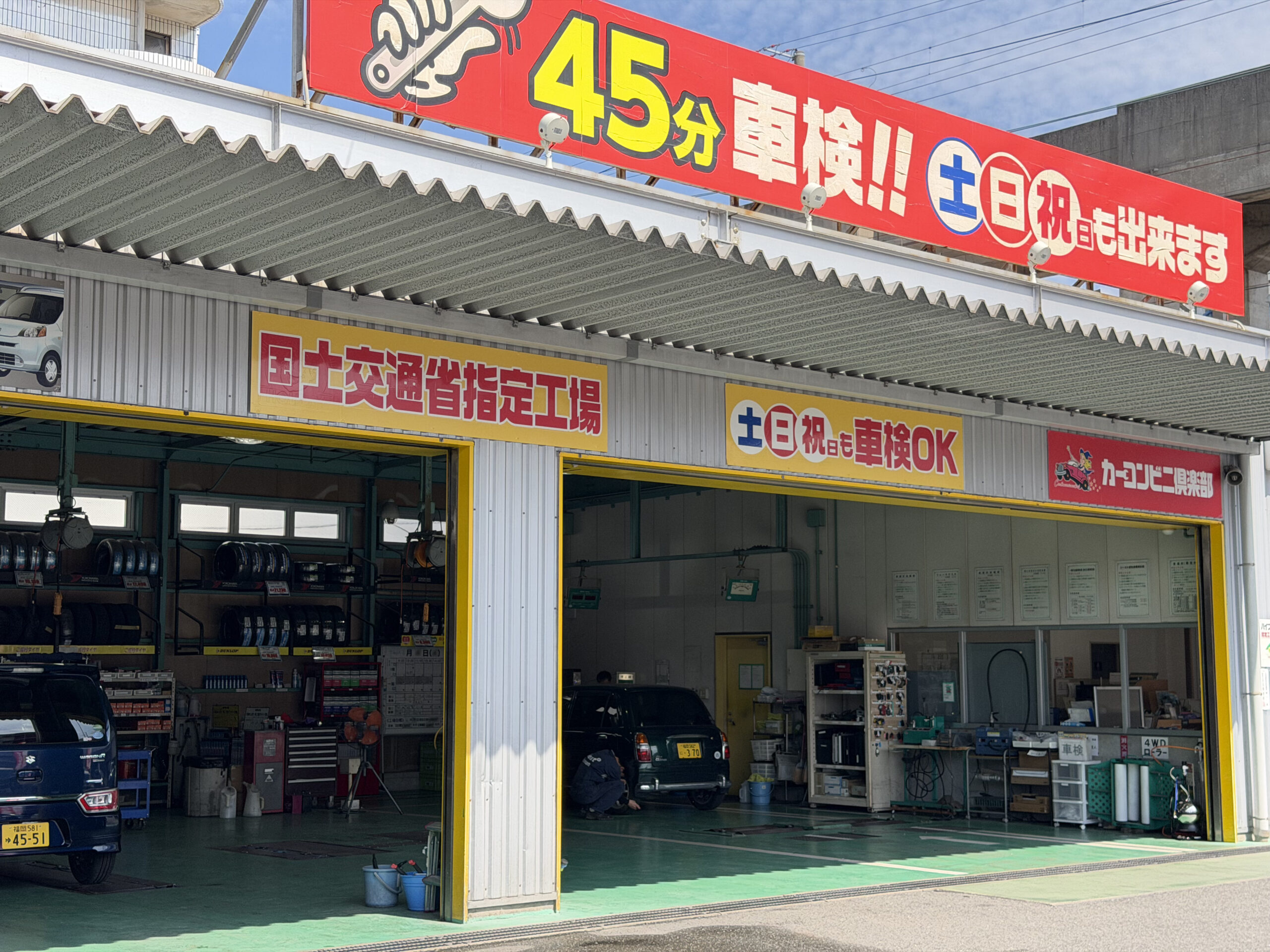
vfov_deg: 30.3
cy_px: 476
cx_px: 635
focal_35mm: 48
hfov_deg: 39.7
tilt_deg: +6.6
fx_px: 1761
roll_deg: +0.7
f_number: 1.78
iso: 100
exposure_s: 1/3096
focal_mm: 6.76
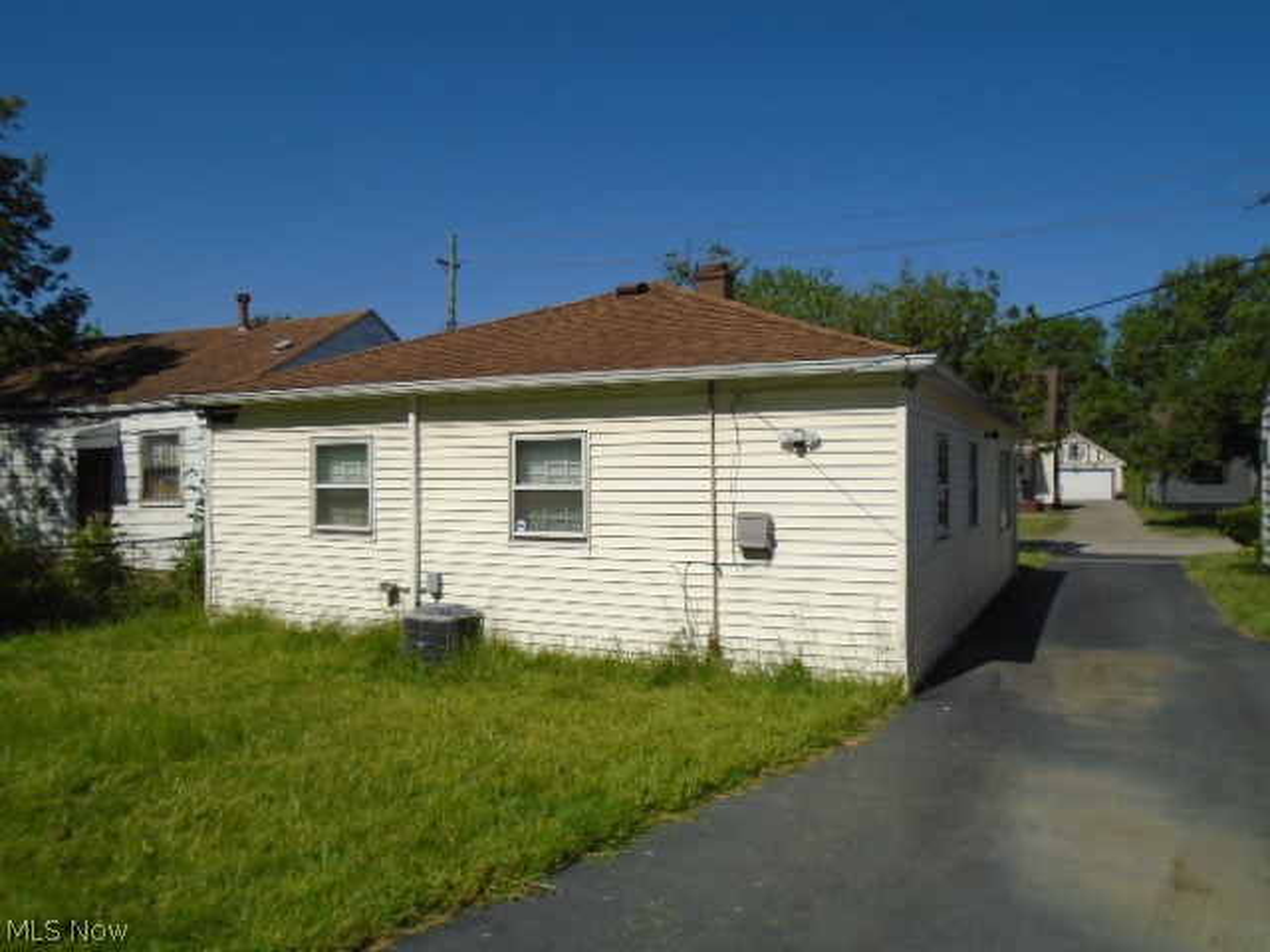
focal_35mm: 26
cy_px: 476
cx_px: 635
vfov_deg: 53.1
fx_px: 954
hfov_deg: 67.3
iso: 100
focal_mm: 4.6
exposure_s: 1/400
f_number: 8
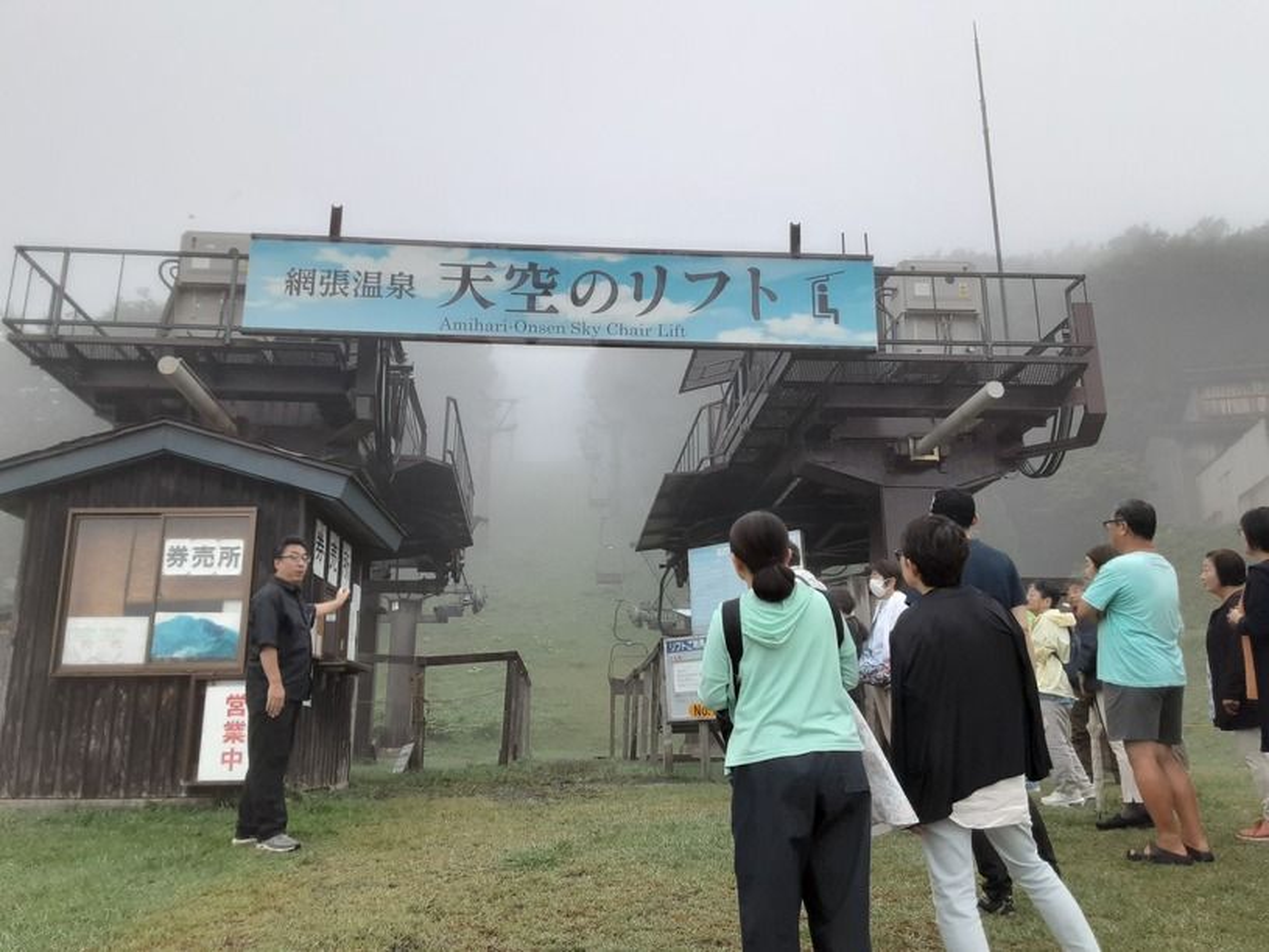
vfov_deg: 51.3
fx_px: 990
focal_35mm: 27
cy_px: 476
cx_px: 634
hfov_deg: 65.3
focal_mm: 2.91
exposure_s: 1/100
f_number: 1.9
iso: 50
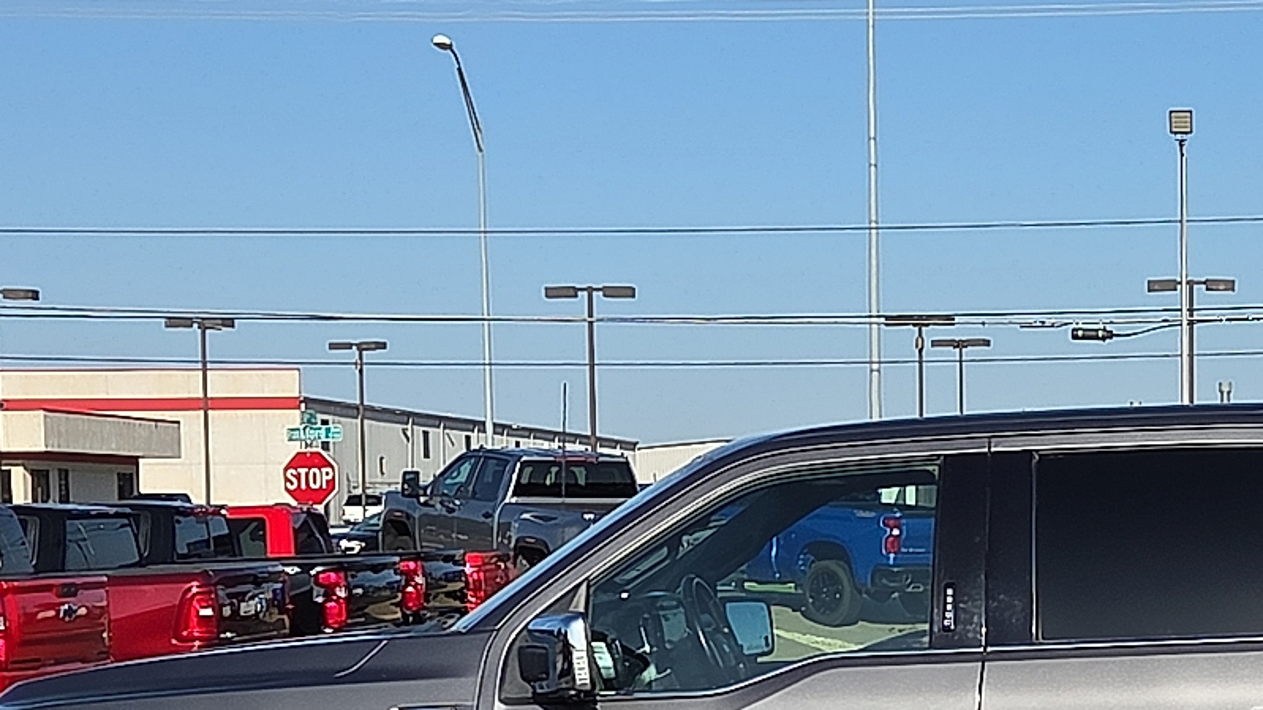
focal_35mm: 96
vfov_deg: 12.4
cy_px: 750
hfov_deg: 21.8
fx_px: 3214
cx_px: 1099
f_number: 1.8
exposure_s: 1/10000
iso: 76
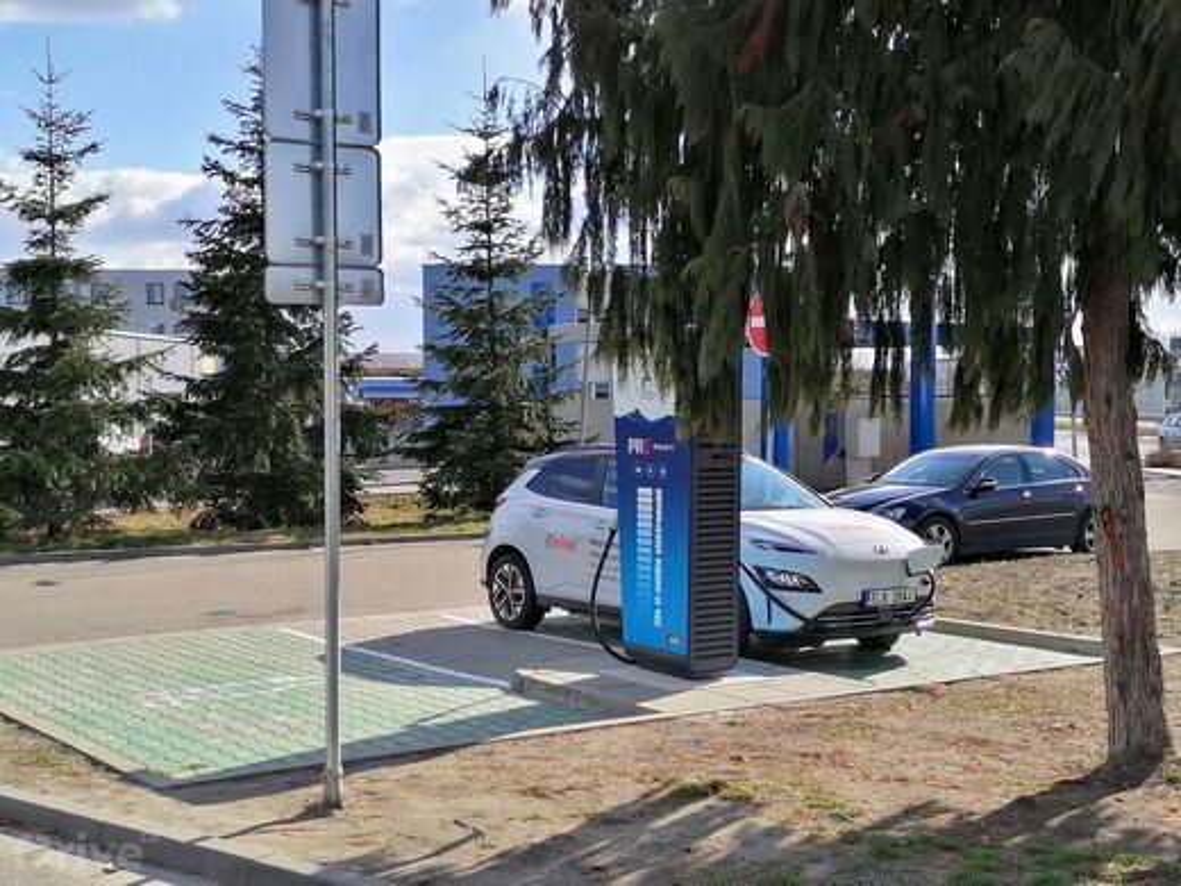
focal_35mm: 47
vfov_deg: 30.9
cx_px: 590
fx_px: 1604
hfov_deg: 40.4
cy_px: 443
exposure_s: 1/1477
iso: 50
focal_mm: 5.3
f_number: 1.8
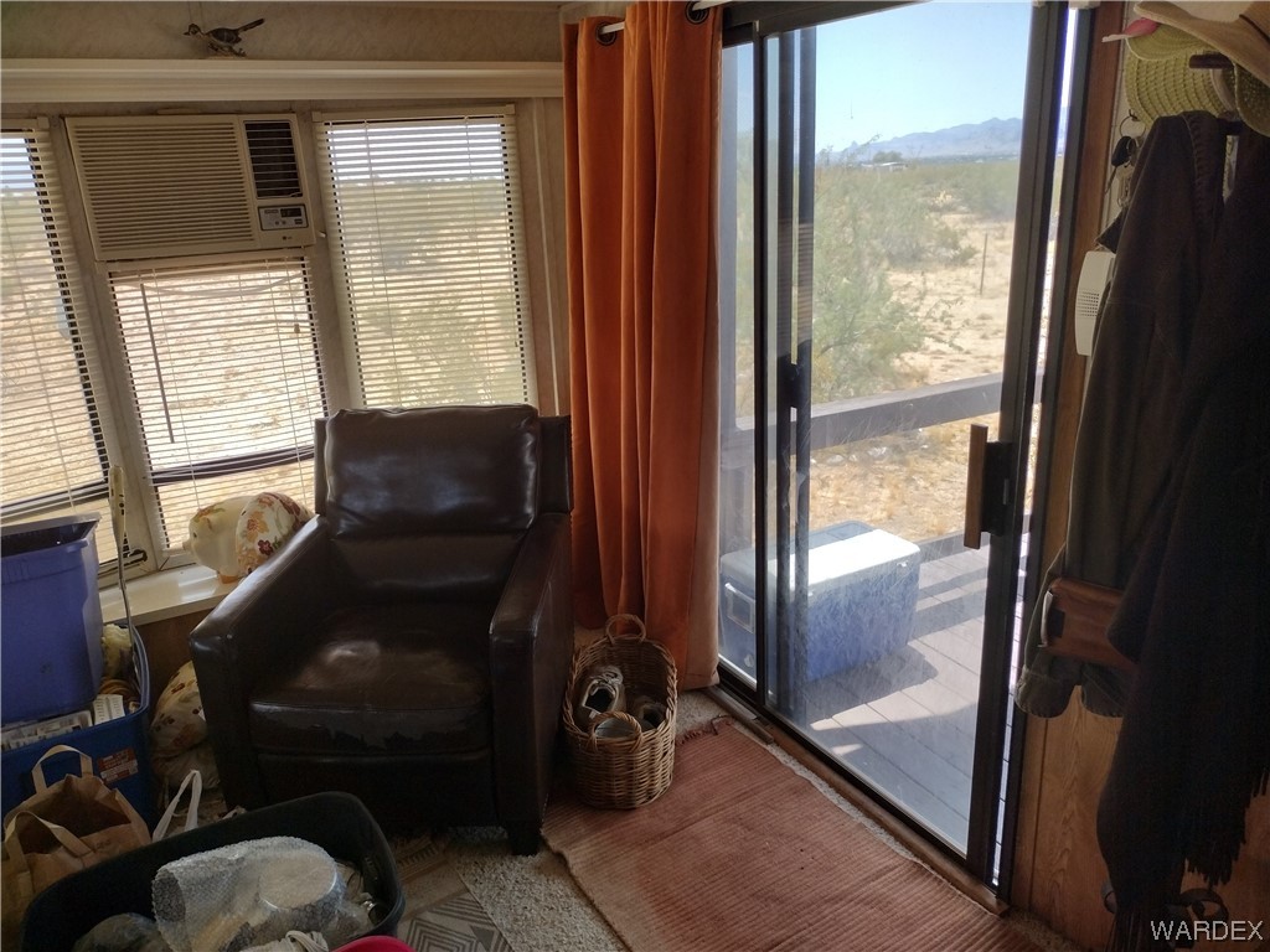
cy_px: 476
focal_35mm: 27
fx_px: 991
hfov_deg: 65.3
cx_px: 635
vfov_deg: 51.4
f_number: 1.7
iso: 100
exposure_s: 1/669
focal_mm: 4.71
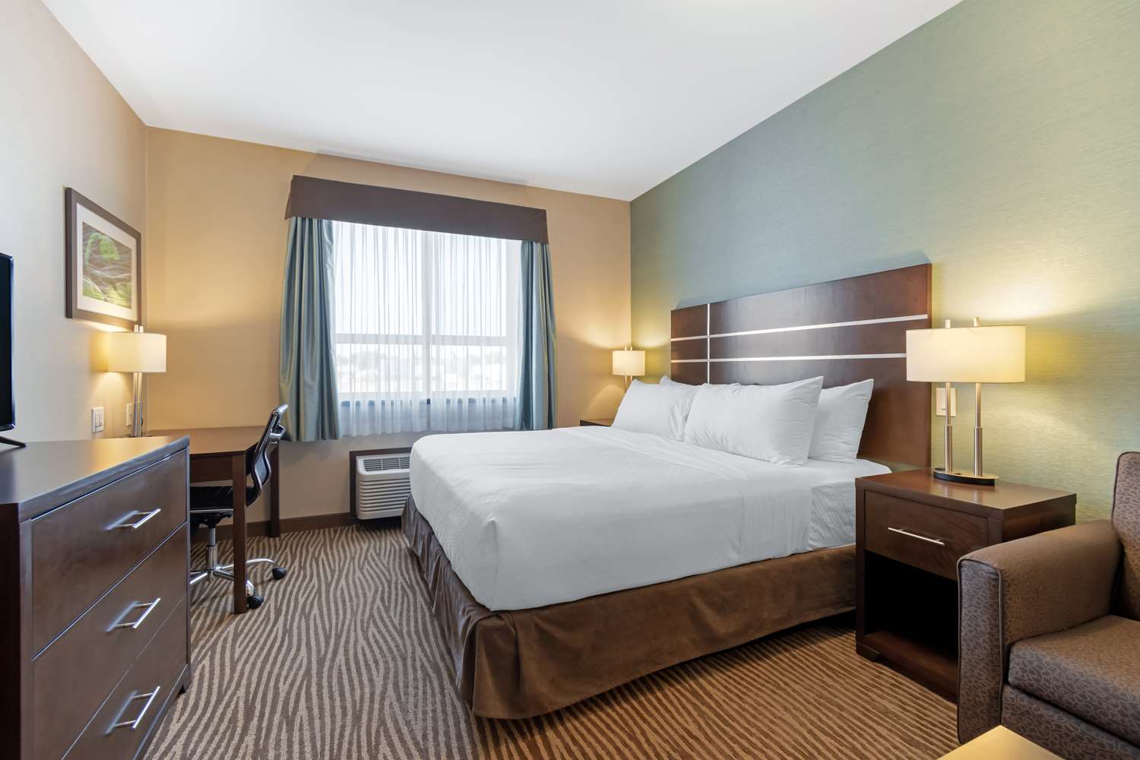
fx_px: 475
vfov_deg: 77.3
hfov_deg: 100.4
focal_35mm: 15
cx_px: 570
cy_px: 380
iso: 400
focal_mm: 10
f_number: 8
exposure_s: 1/90
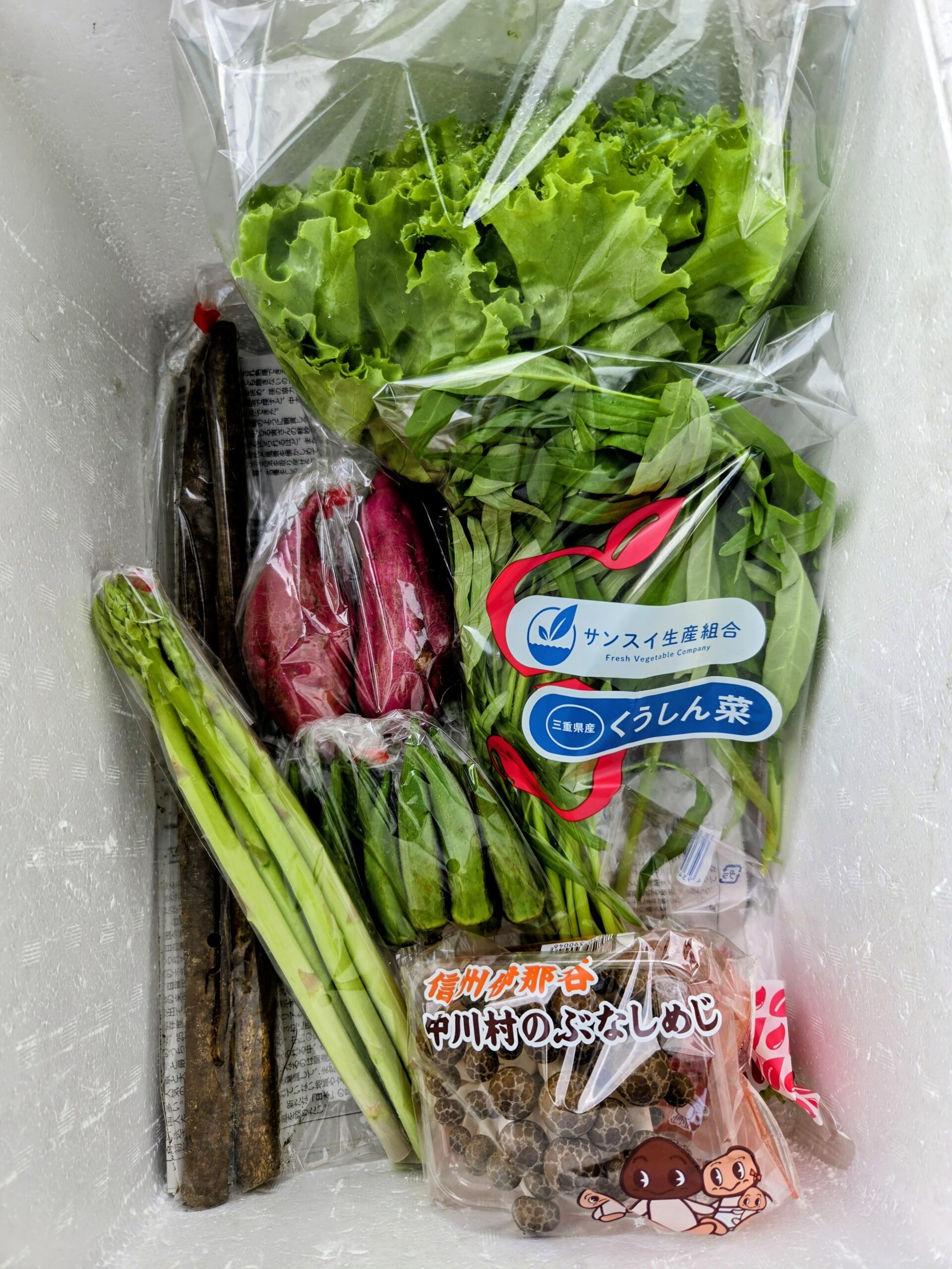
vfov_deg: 73.9
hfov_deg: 58.9
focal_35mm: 23
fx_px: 843
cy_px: 634
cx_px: 476
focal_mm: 5.4
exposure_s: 1/180
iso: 32
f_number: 1.8
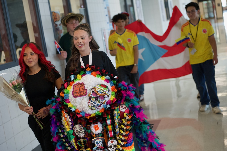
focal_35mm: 70
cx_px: 114
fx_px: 441
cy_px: 76
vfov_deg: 19.4
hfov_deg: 28.9
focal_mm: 70
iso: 2000
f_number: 2.8
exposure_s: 1/320
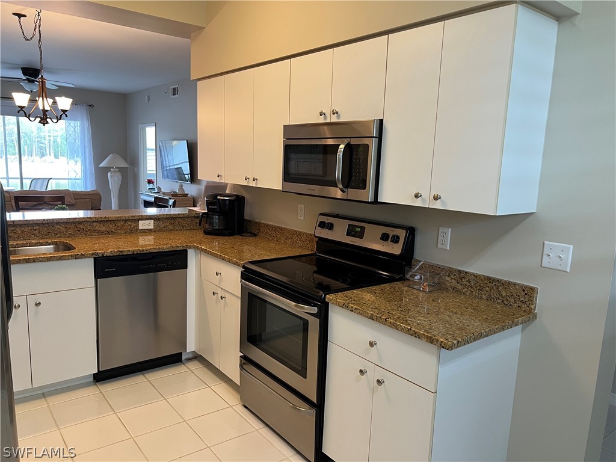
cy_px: 231
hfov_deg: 67.3
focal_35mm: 26
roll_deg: -2.5
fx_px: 463
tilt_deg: -9.9
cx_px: 308
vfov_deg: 53.1
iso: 100
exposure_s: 1/60
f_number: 1.5
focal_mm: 5.7
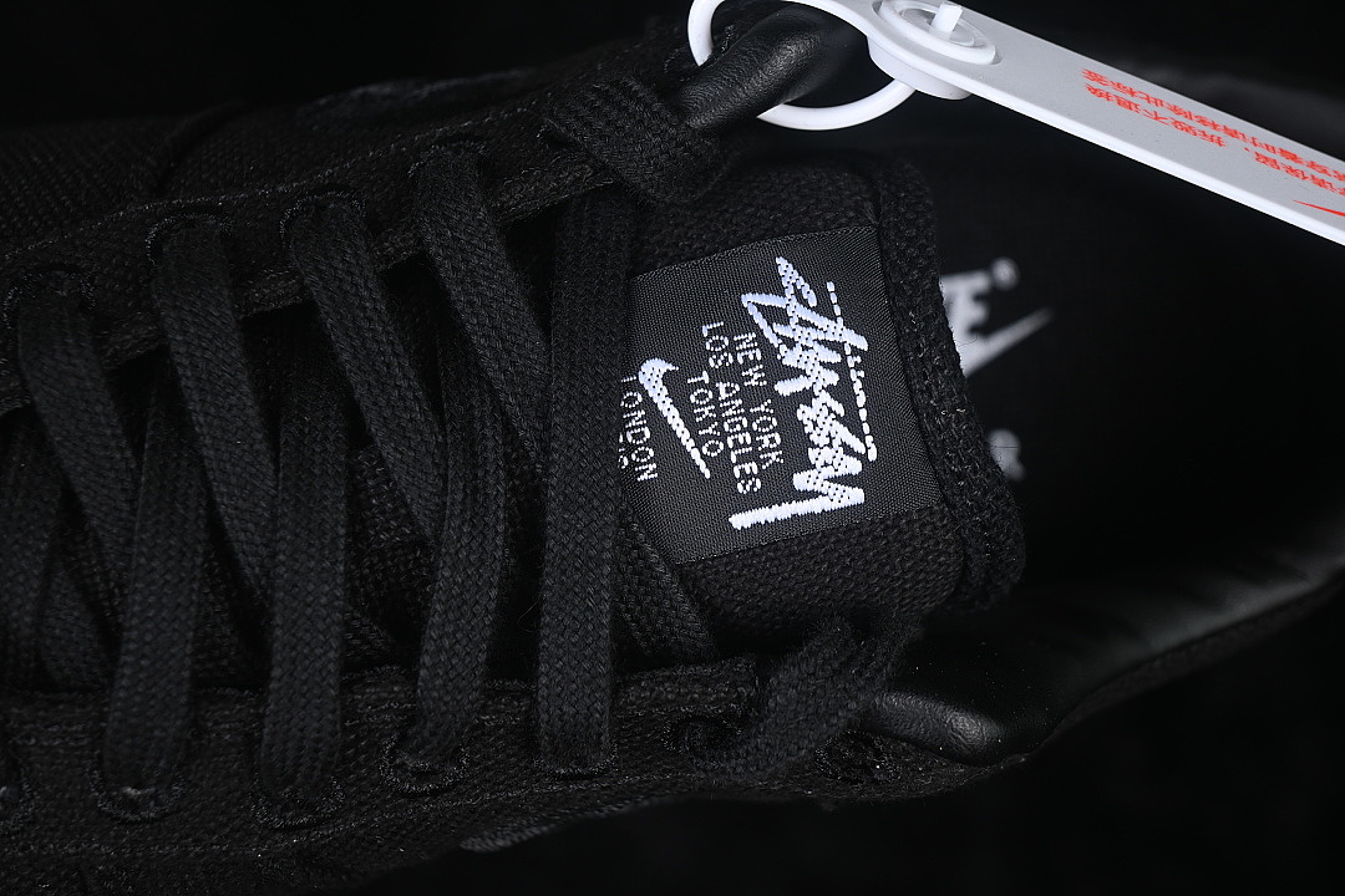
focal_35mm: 75
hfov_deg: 27.0
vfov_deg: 18.2
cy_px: 448
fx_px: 2802
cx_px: 672
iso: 160
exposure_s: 1/50
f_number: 6.3
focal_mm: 50
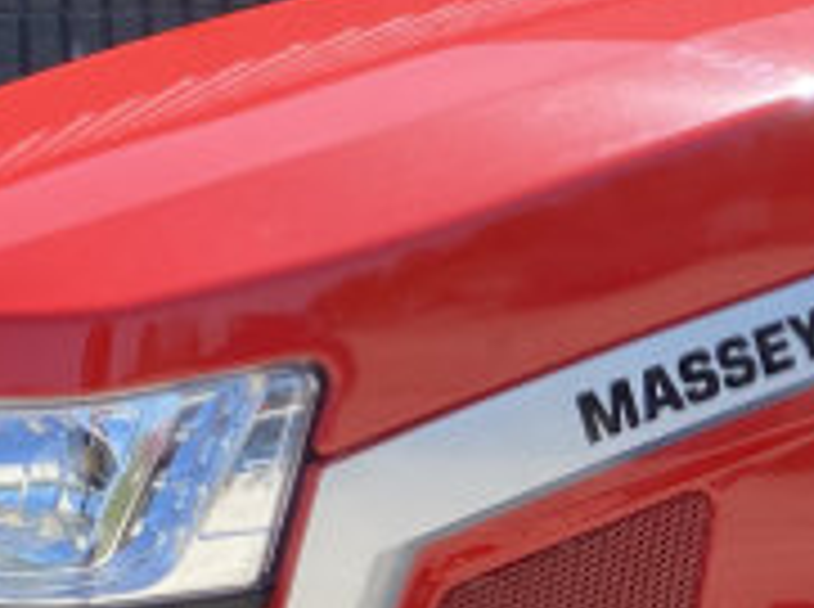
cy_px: 549
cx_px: 1223
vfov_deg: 10.2
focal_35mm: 144
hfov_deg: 13.0
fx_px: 3379
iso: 32
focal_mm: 4.2
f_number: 1.8
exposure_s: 1/1025
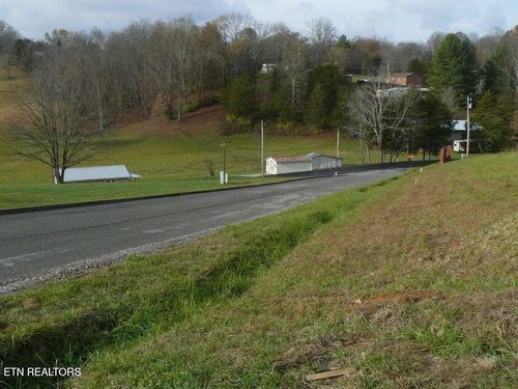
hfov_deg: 51.4
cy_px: 194
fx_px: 539
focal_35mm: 36
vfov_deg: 39.7
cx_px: 259
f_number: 5.6
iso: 100
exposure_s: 1/250
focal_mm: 6
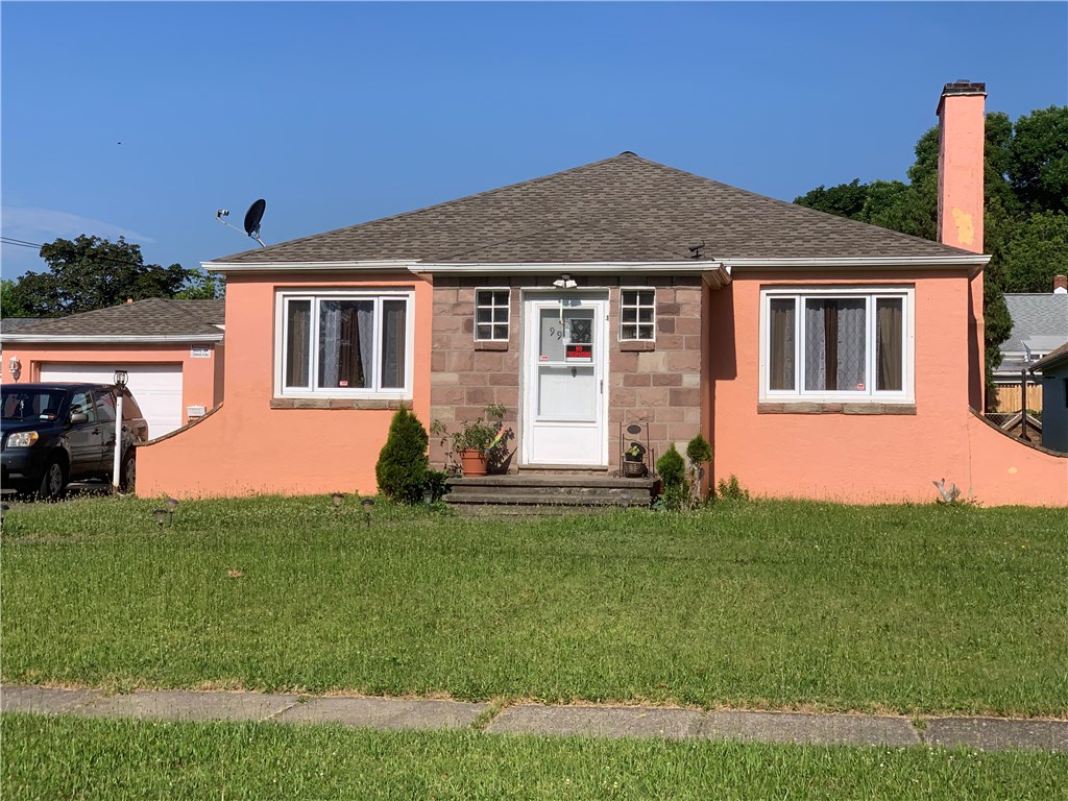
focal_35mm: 52
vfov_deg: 28.0
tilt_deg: +2.6
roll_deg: -1.1
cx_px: 534
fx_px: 1604
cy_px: 400
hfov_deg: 36.8
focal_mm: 6
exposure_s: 1/1712
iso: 16
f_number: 2.4
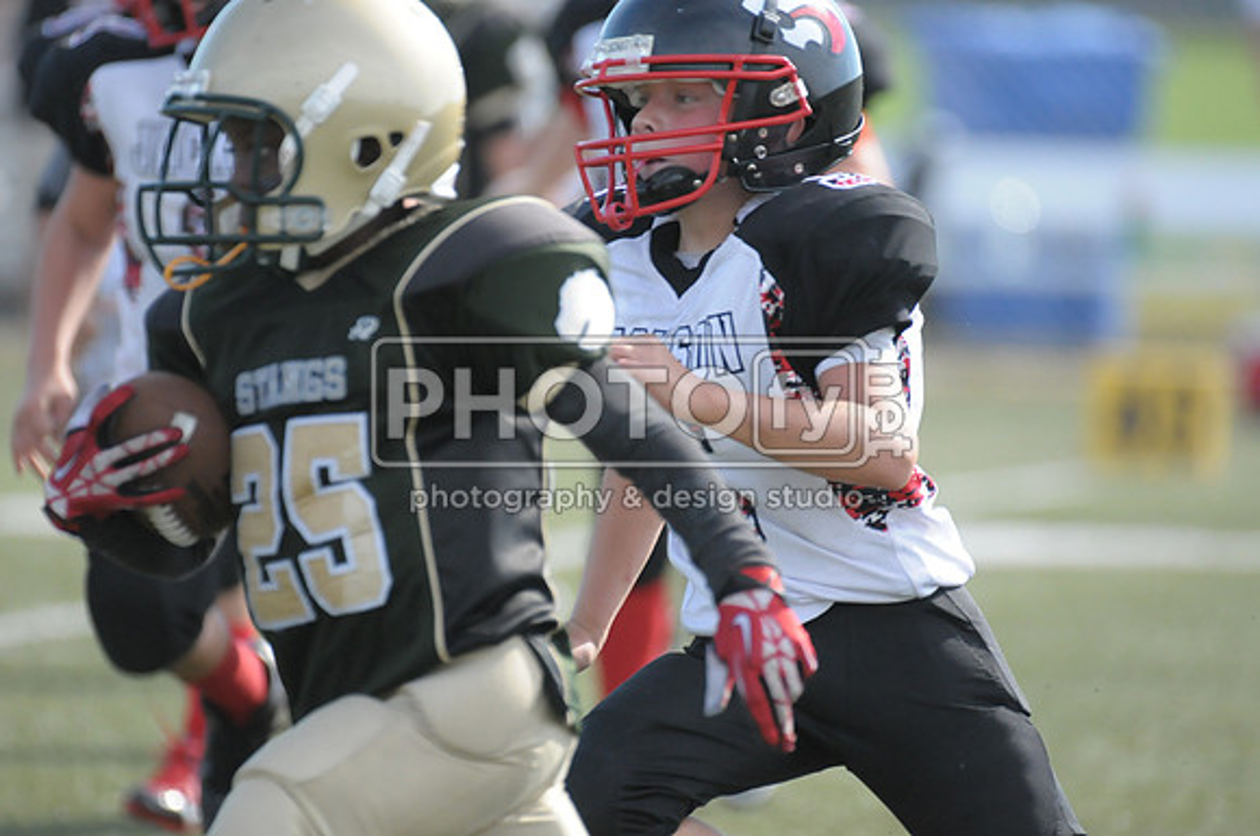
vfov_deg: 2.5
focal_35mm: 540
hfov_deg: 3.8
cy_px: 418
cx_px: 630
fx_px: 18873
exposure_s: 1/4000
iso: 1600
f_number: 4
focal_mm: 360
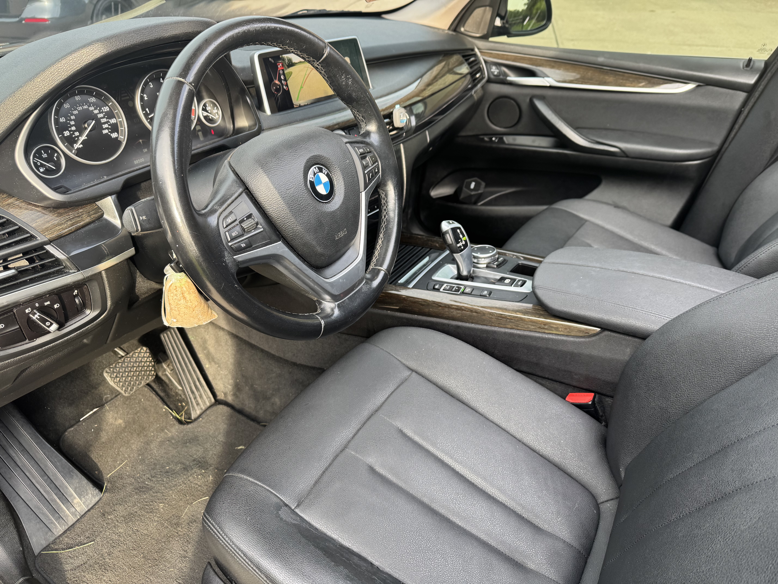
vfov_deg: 56.8
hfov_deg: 71.6
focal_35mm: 24
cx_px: 389
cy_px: 292
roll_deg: -0.2
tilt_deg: -34.3
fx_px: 539
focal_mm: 6.76
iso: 80
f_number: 1.78
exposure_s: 1/121
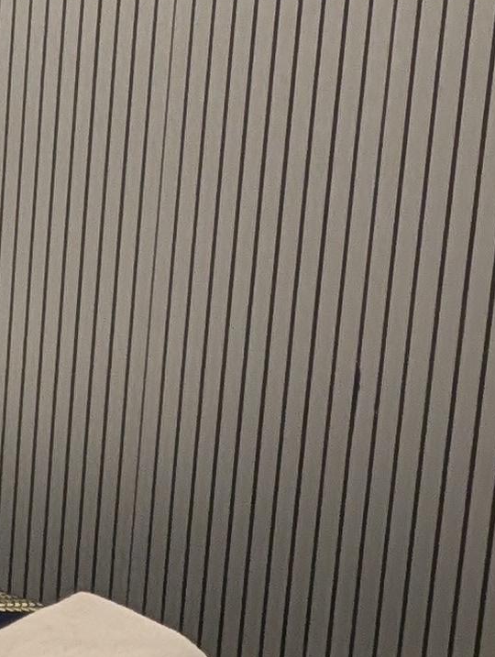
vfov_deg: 26.3
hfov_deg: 15.1
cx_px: -564
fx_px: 1407
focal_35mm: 74
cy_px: 273
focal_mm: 1.95
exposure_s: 1/25
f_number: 2.2
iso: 69
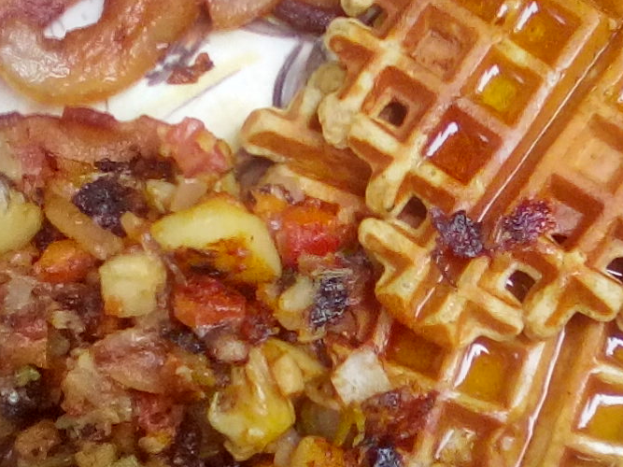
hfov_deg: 23.2
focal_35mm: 84
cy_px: 235
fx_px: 1512
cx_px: 425
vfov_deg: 17.6
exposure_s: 1/33.3
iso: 105
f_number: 2.8
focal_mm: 2.9
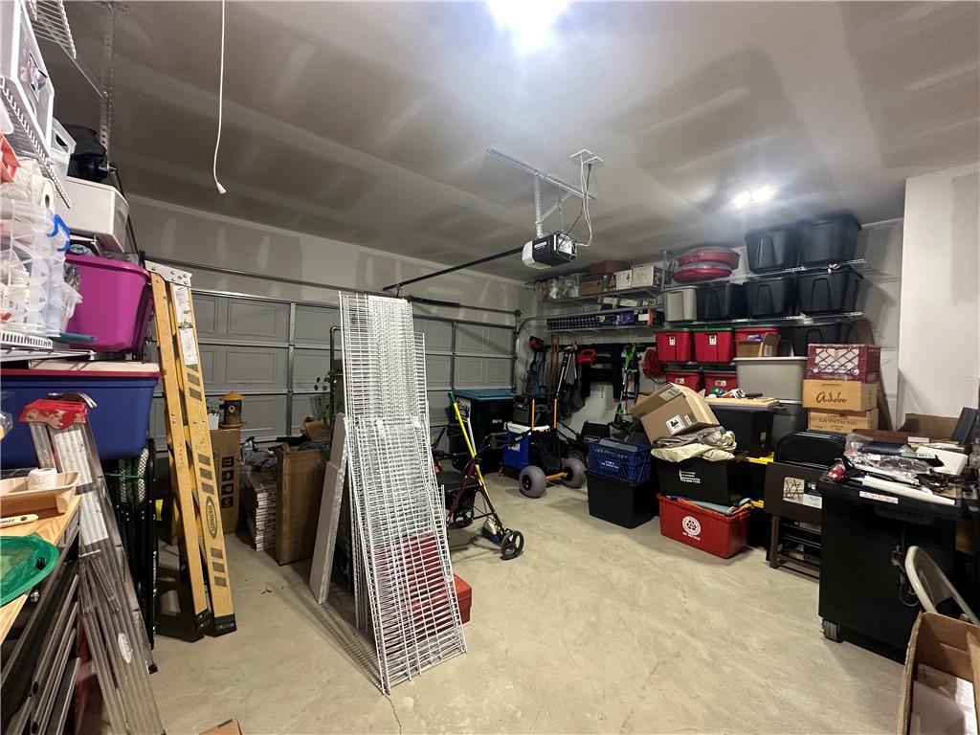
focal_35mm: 14
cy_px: 368
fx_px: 396
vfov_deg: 85.7
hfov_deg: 102.1
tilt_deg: -0.4
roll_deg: -1.7
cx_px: 490
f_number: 2.2
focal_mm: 2.22
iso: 200
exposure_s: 1/60
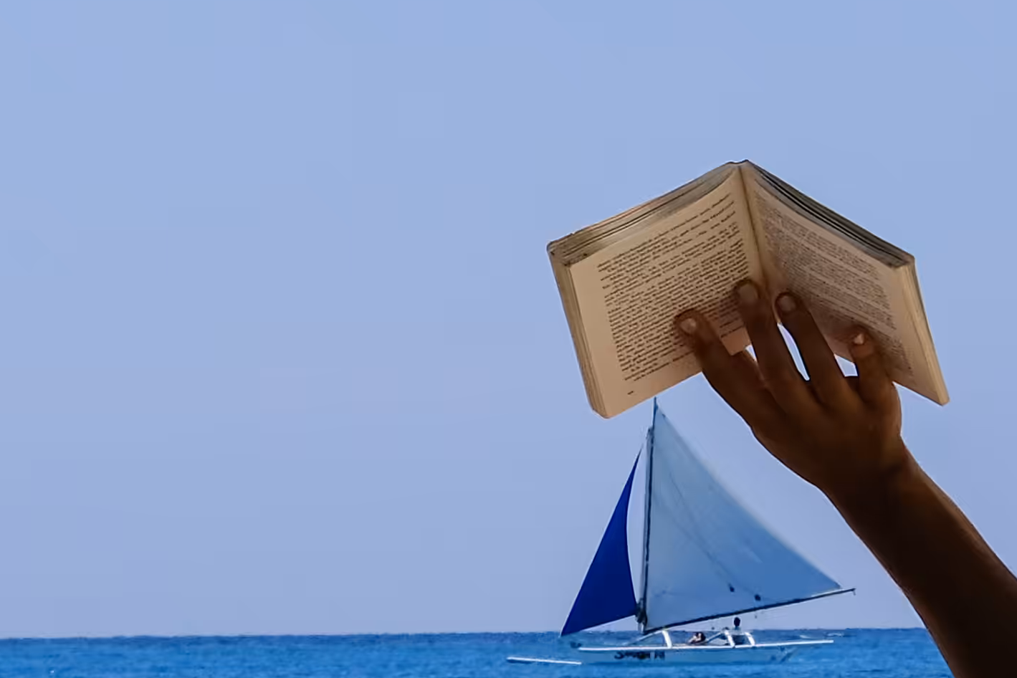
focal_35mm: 365
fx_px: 10310
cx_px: -72
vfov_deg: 3.8
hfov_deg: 5.6
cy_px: 299
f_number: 16
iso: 200
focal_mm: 55
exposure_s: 1/250
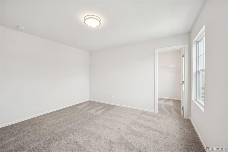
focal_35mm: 14
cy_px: 76
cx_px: 114
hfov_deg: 104.2
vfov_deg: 81.2
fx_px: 89
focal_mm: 14
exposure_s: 1/1.25
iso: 100
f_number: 9
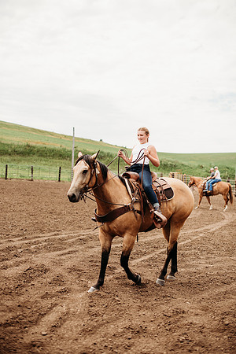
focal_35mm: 50
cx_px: 118
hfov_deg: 27.0
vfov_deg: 39.6
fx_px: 492
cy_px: 177
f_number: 2.2
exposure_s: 1/1600
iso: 100
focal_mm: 50
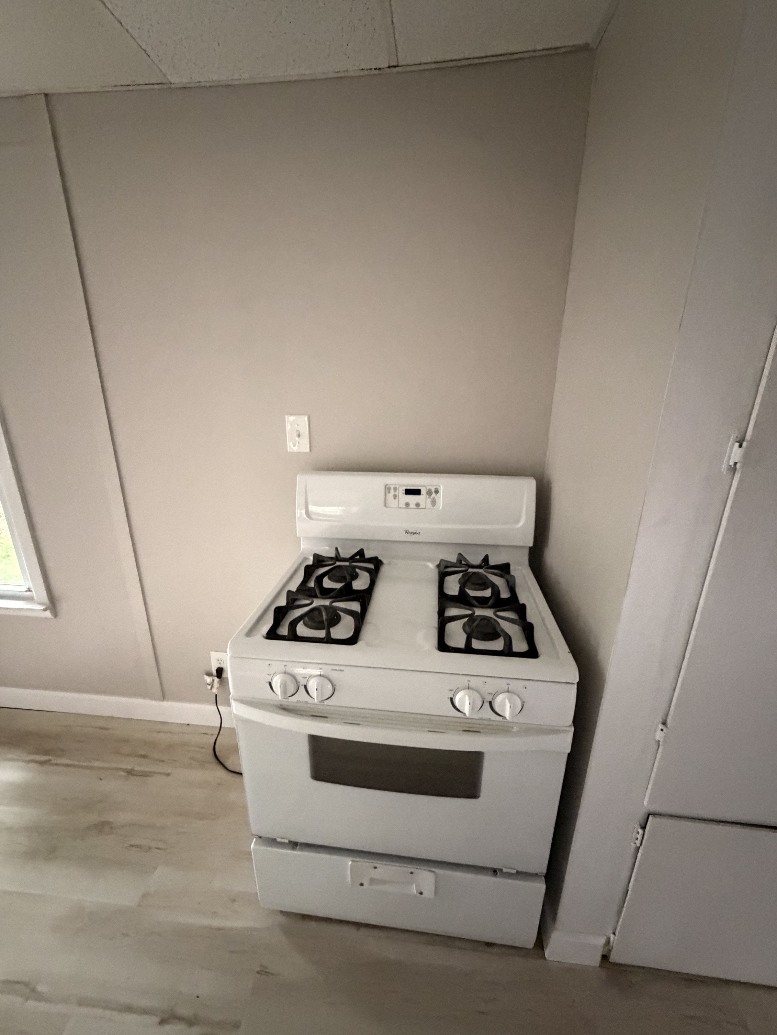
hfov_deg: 85.7
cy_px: 518
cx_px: 388
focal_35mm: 14
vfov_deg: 102.1
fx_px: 419
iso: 1250
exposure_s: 1/59
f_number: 2.2
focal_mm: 2.22
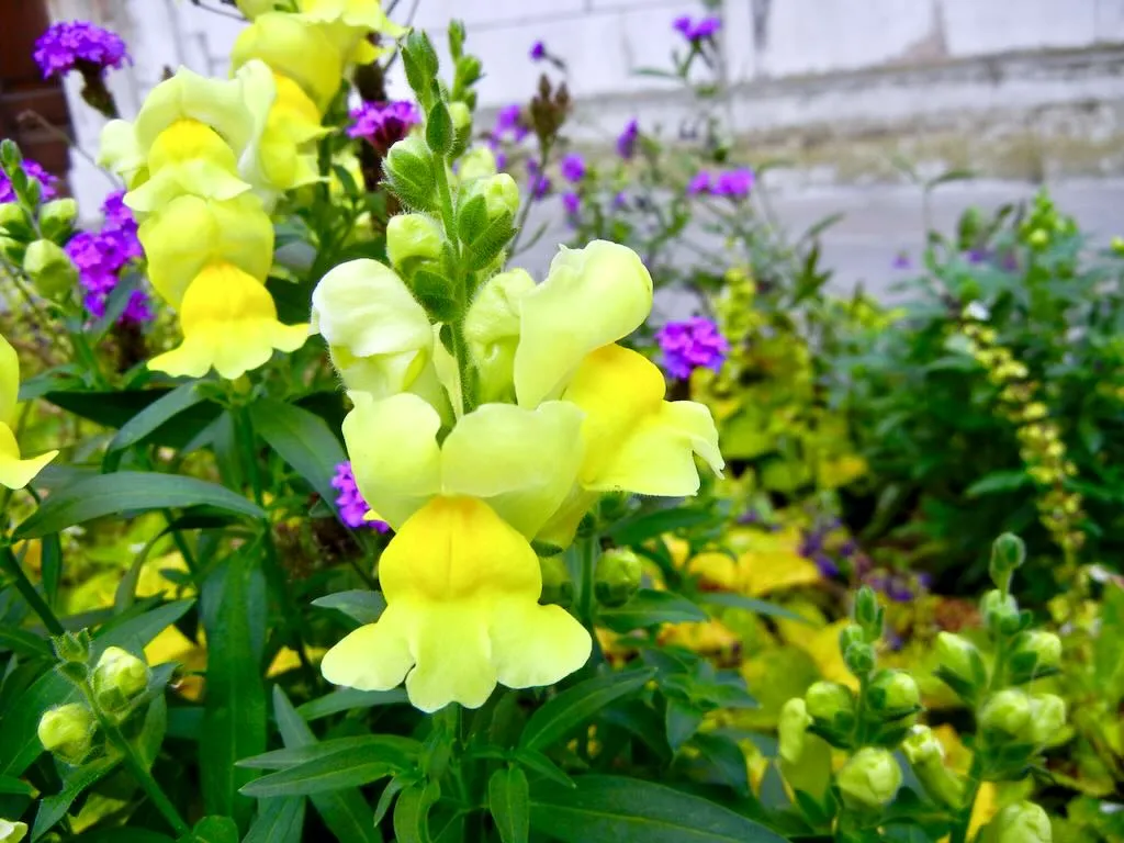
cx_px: 562
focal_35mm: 30
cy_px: 422
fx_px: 974
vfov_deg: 46.8
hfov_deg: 60.0
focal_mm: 5.4
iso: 160
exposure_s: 1/58.1
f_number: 3.5
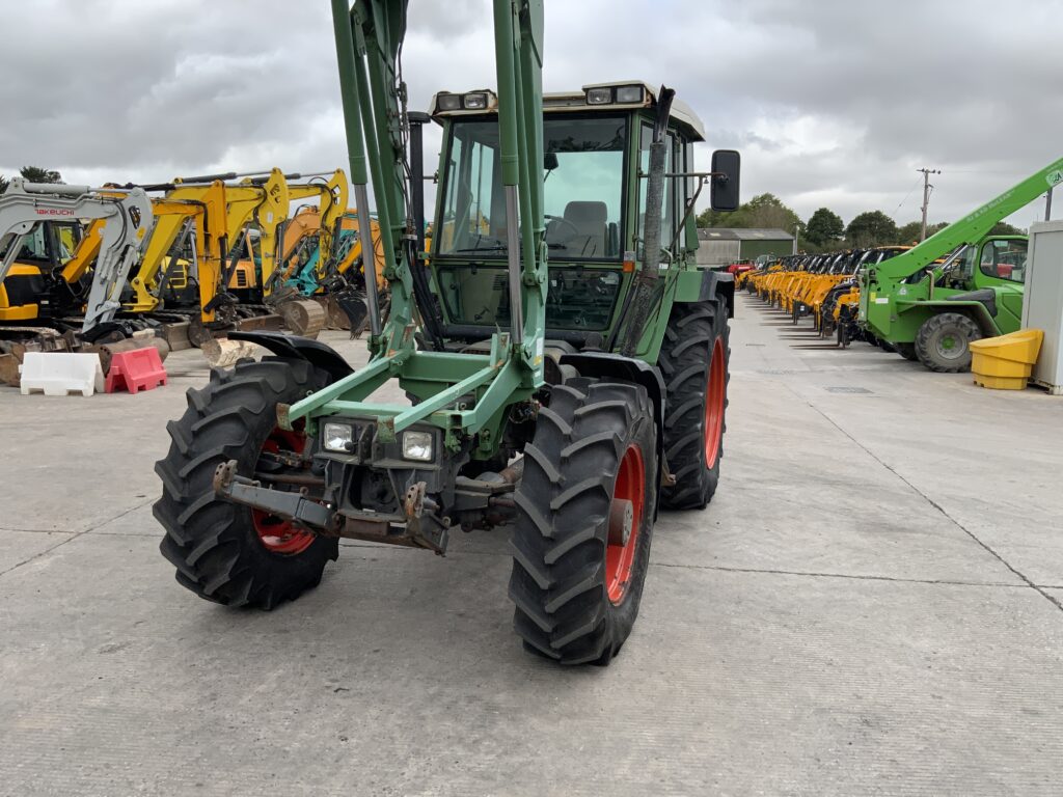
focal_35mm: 29
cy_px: 398
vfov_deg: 48.2
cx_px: 532
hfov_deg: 61.7
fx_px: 891
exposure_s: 1/749
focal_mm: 3
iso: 16
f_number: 1.8
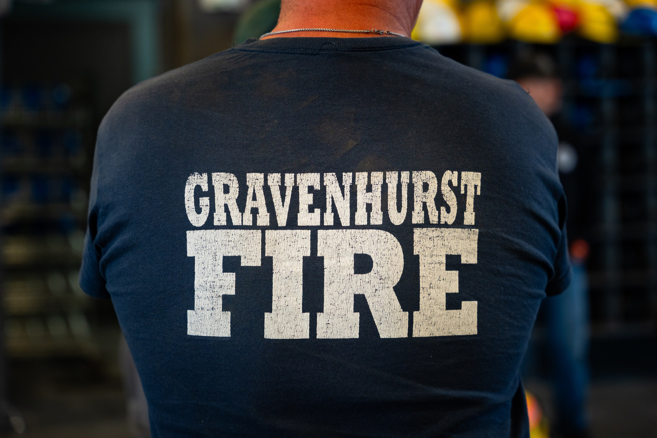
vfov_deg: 17.9
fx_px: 1393
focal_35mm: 76
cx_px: 328
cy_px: 199
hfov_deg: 26.5
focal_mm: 70
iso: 500
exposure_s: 1/200
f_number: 2.8
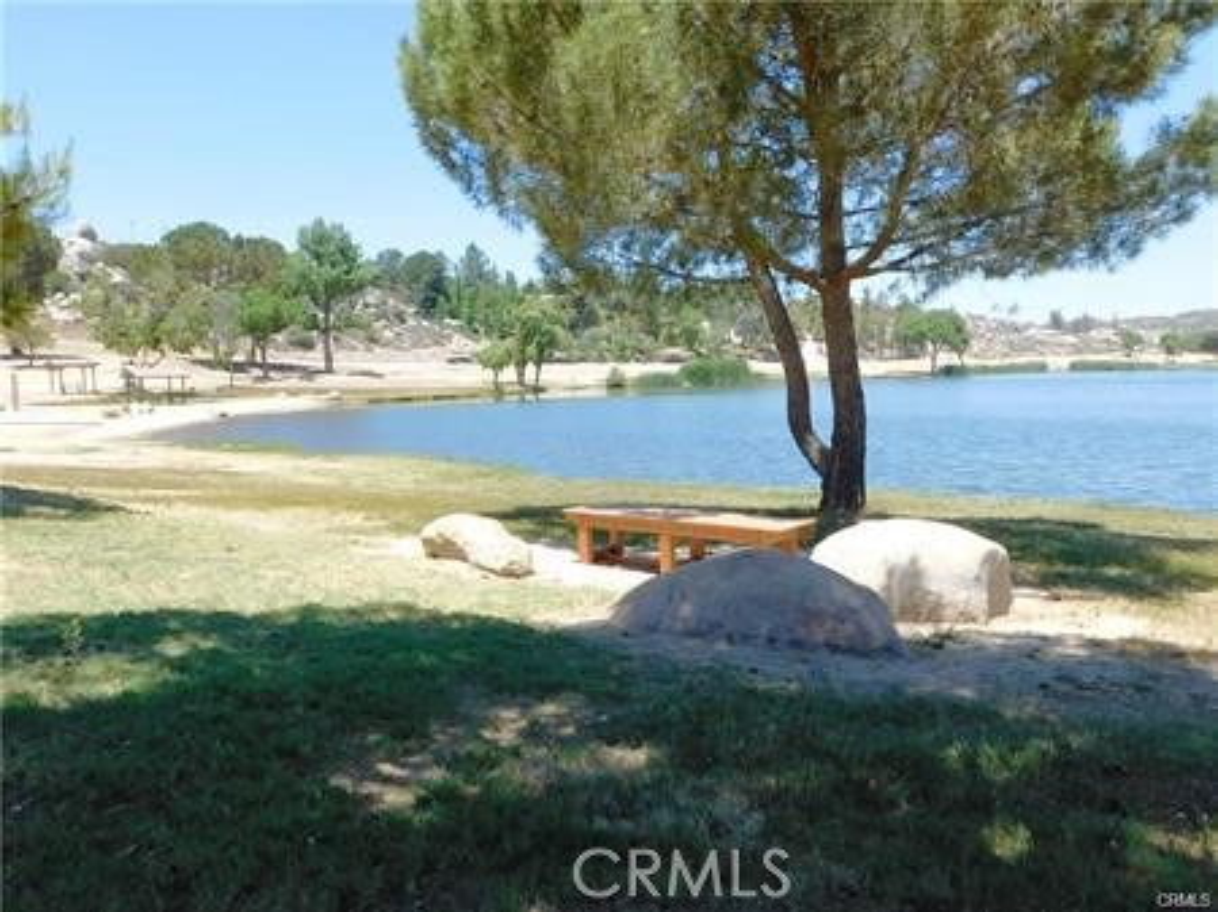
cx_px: 609
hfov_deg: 60.0
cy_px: 456
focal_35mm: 30
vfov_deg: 46.8
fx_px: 1055
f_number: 3.2
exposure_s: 1/800
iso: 125
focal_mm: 5.3
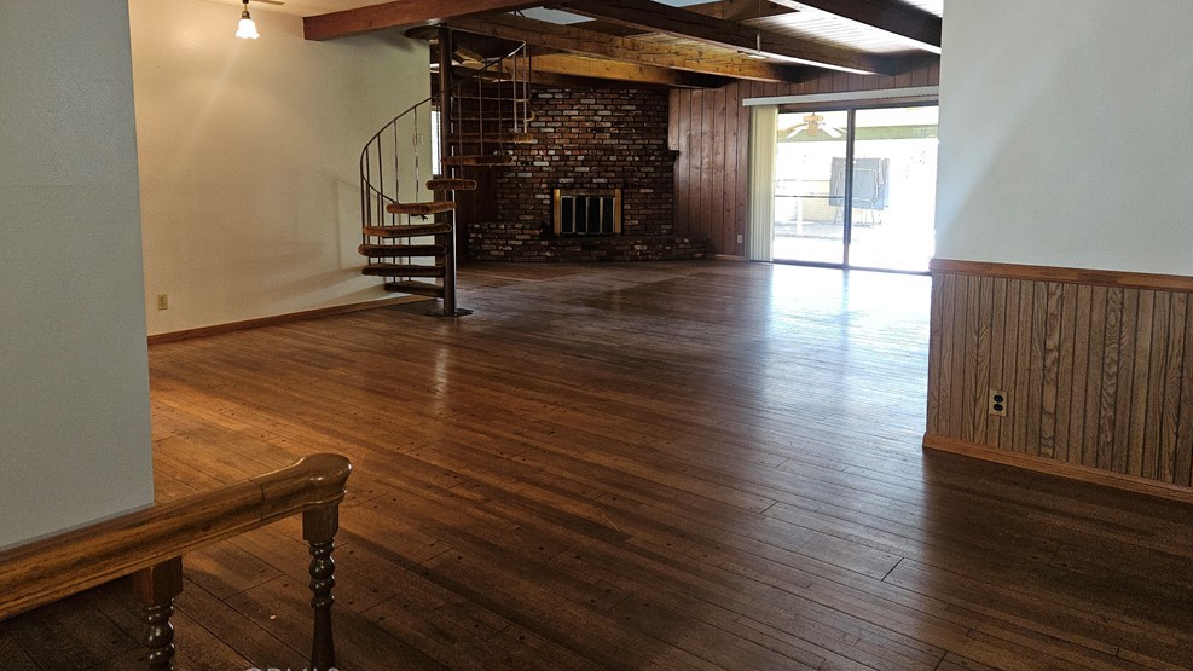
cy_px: 232
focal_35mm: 26
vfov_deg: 43.8
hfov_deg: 71.9
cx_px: 580
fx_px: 822
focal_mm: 5.4
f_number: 1.8
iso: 100
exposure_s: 1/30
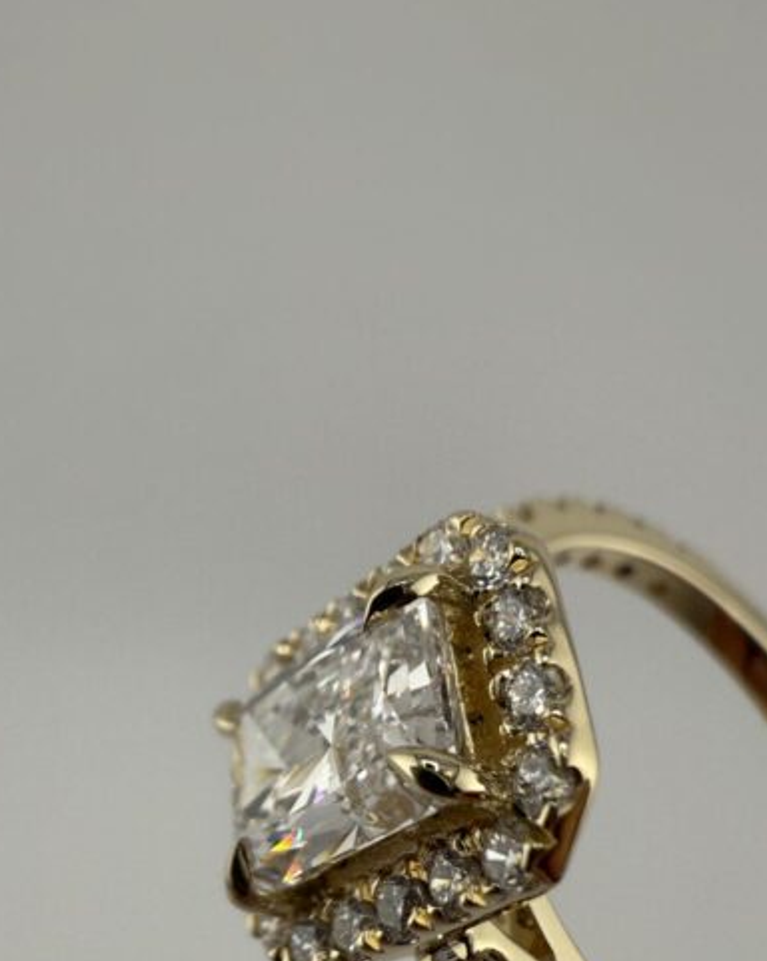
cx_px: 348
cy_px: 595
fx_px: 1108
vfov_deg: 46.5
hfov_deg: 38.1
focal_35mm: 39
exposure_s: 1/1976
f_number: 2.2
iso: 40
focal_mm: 2.22
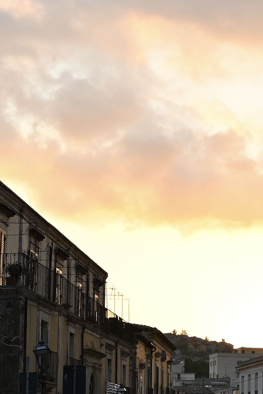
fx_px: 1117
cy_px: 264
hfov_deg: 13.4
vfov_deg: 19.9
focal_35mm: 102
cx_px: 189
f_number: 10
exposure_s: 1/60
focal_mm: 42
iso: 200
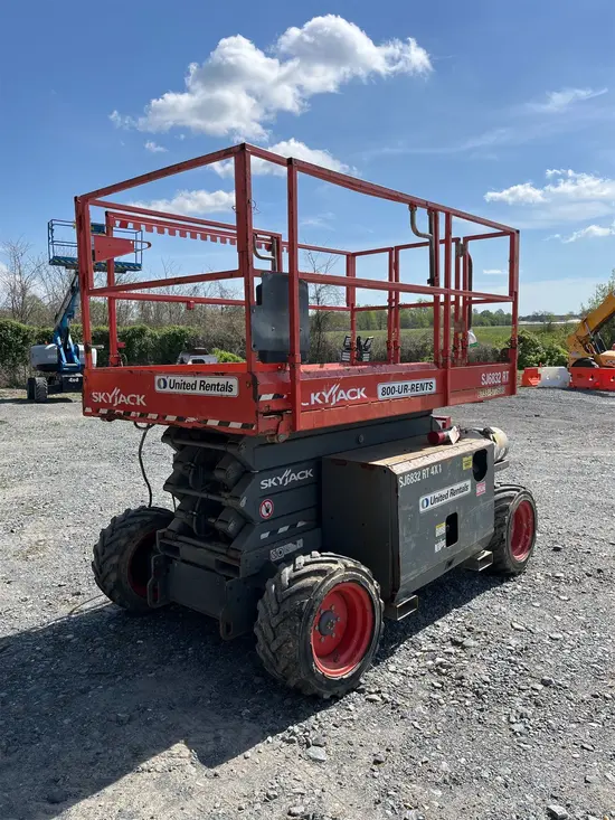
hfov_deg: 53.1
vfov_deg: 67.3
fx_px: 616
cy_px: 410
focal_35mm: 26
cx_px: 308
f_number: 1.6
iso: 50
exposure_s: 1/3876
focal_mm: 5.1
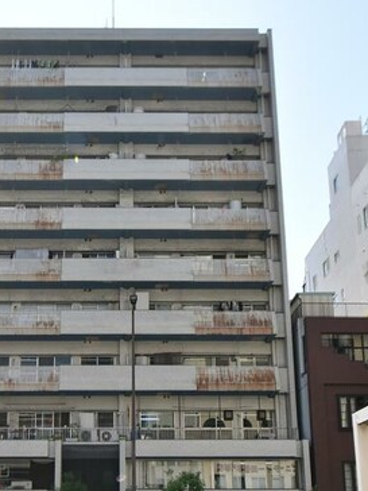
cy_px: 320
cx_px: 112
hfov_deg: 25.5
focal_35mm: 57
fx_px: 808
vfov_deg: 33.5
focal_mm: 20
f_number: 6.3
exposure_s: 1/1000
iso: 400
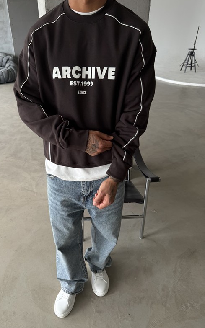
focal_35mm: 26
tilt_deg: -30.4
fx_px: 233
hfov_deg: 47.3
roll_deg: +1.2
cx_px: 82
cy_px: 162
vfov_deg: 70.4
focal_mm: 6.76
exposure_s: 1/169
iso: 64
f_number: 1.78
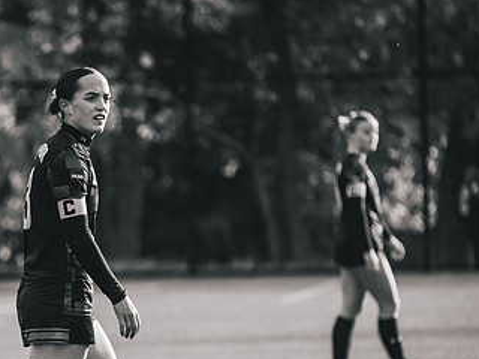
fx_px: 10074
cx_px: 70
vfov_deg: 2.0
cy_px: 273
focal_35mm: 728
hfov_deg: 2.7
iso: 800
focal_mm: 400
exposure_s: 1/1250
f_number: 6.3
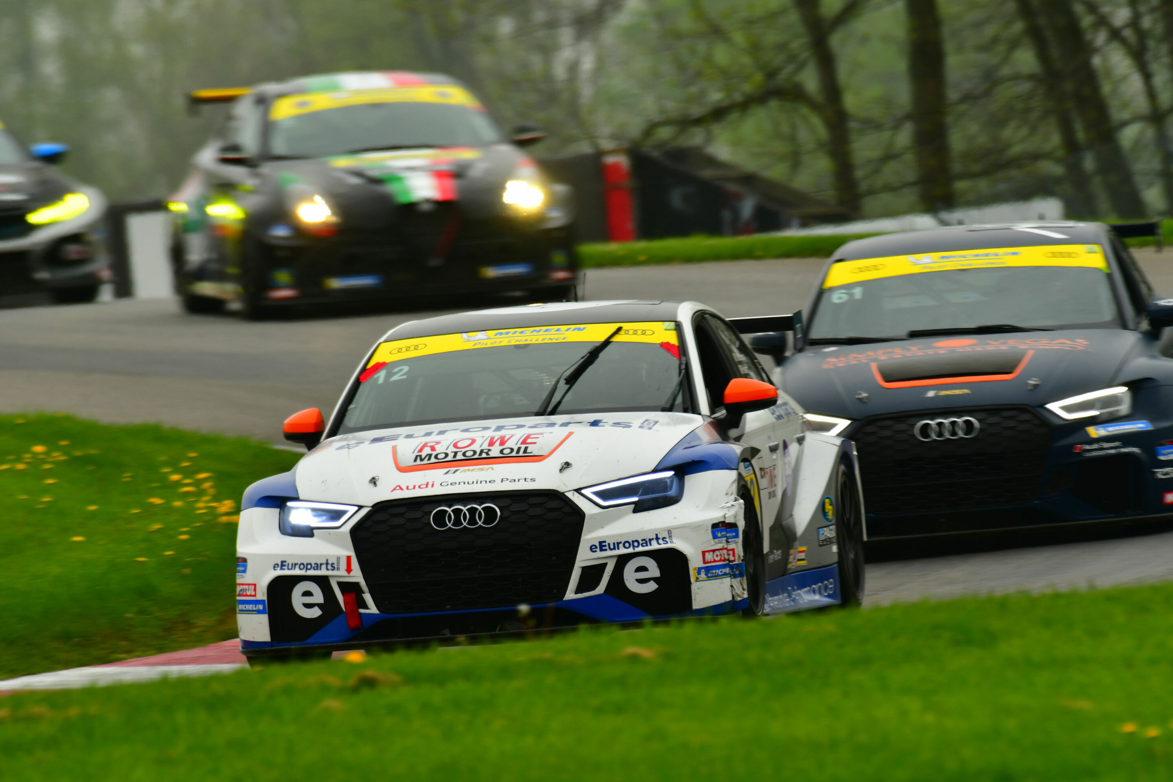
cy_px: 391
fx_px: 24436
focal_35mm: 750
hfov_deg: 2.7
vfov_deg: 1.8
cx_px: 586
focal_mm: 500
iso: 100
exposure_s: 1/160
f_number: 8
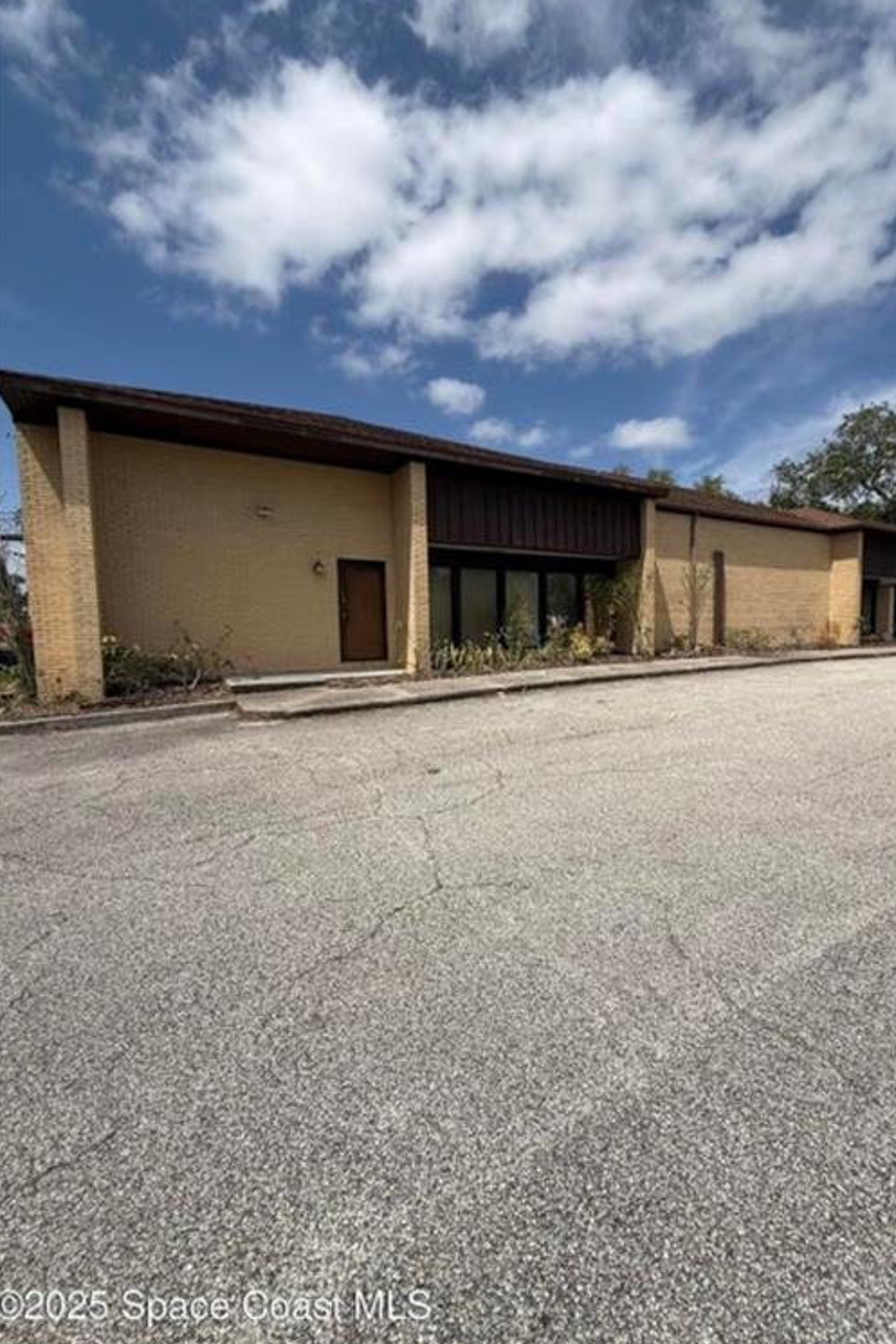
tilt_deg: -1.8
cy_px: 677
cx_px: 510
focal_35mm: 15
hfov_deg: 76.9
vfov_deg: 100.4
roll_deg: +0.9
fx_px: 560
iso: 50
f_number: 2.2
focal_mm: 2.22
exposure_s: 1/3891
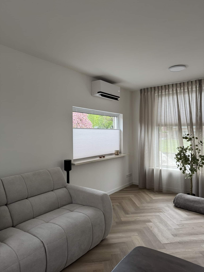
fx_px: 189
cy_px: 136
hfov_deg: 56.8
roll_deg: +0.6
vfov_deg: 71.6
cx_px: 102
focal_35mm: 24
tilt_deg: -0.3
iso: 200
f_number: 1.78
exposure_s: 1/61
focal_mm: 6.76
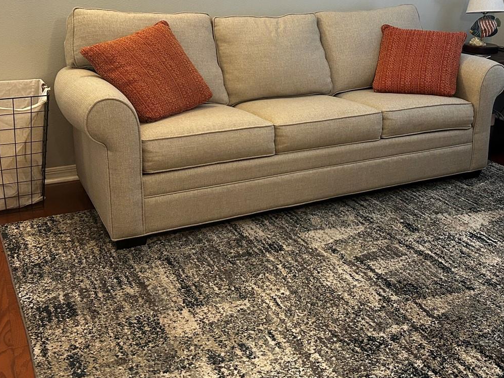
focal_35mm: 42
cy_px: 122
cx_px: 320
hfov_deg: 44.4
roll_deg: -1.3
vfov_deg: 34.0
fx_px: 612
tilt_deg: -15.0
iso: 250
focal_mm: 5.7
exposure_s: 1/60
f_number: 1.5
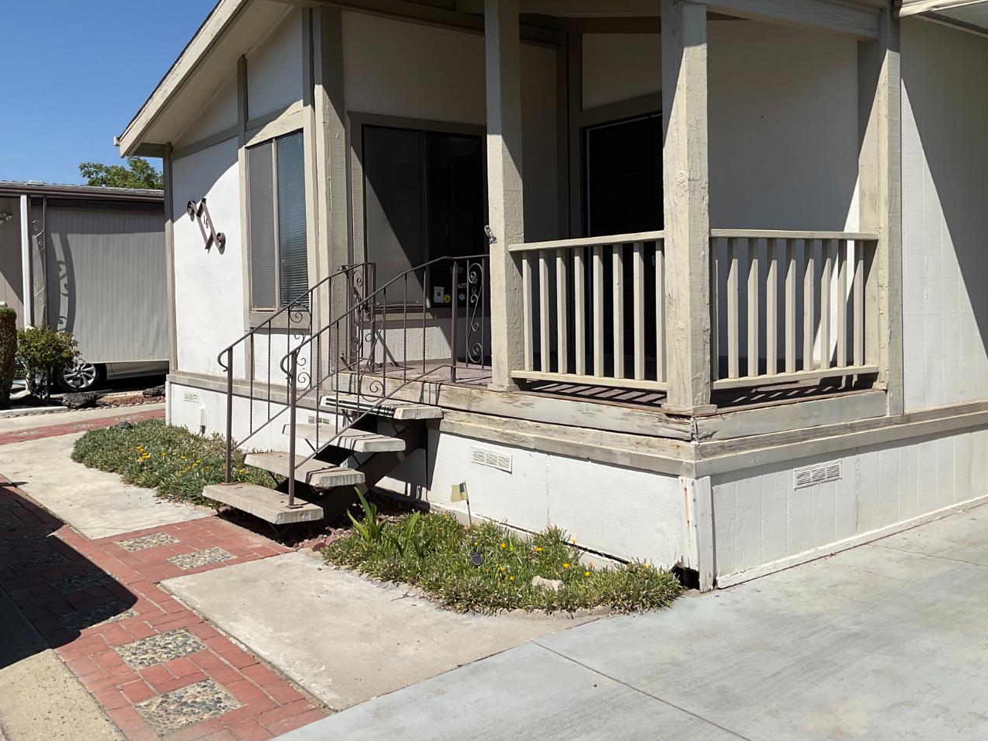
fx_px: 971
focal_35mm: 34
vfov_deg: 41.7
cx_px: 470
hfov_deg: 53.9
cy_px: 319
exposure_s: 1/2959
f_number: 1.8
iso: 16
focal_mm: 3
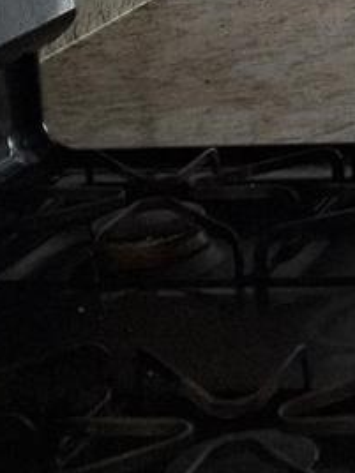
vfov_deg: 14.2
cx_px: 910
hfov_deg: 9.7
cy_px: -191
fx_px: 1805
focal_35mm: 132
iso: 25
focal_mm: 5.54
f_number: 1.8
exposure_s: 1/40
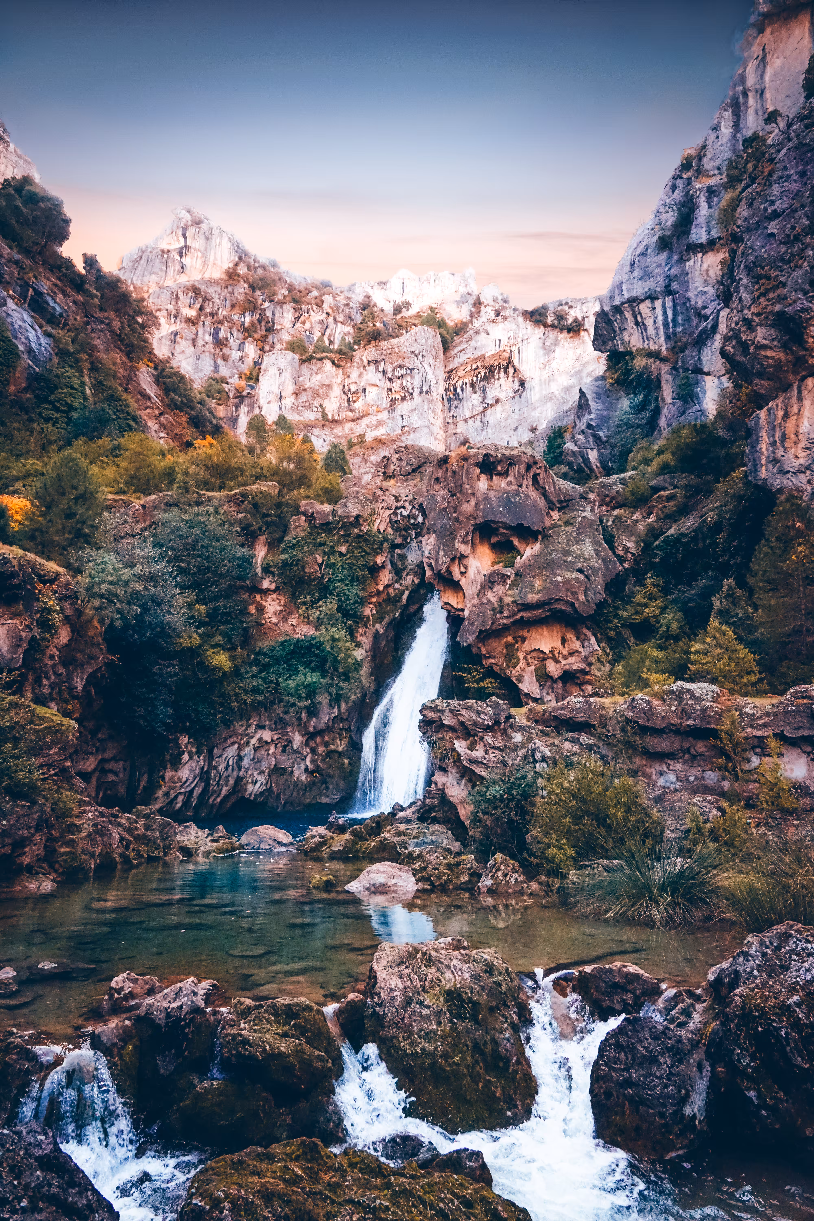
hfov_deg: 53.1
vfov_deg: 73.7
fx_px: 814
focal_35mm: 24
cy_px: 610
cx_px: 407
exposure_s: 1/320
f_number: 14
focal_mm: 24
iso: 6400
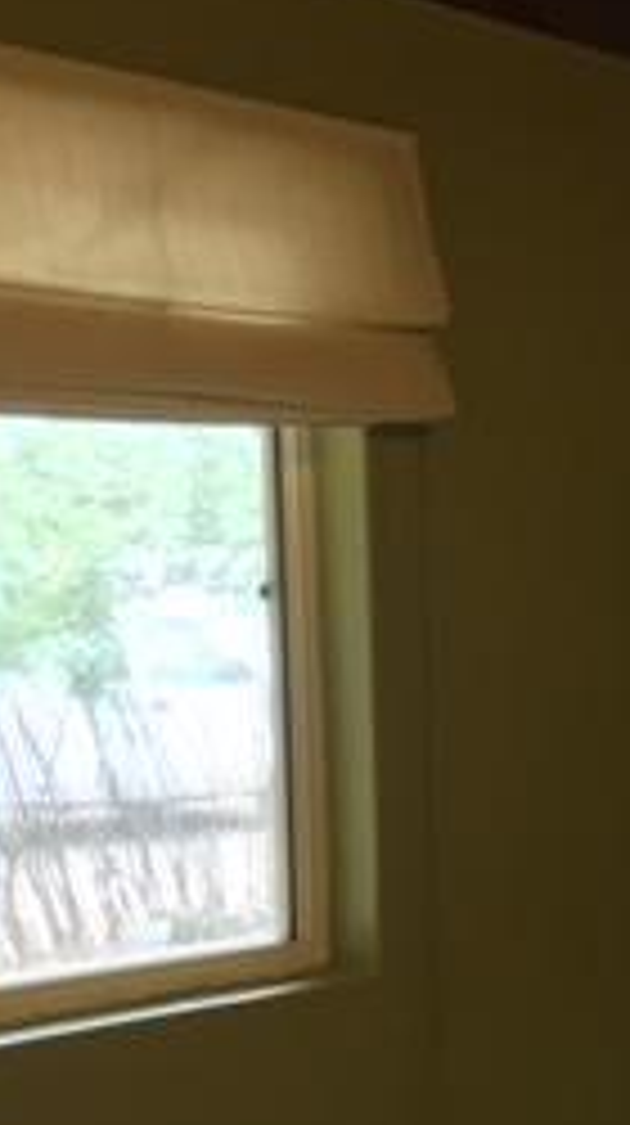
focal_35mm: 81
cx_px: 1030
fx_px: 2414
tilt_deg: -5.7
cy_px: 832
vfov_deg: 25.9
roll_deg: -0.7
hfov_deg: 13.7
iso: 160
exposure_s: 1/30
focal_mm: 4.15
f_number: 2.2
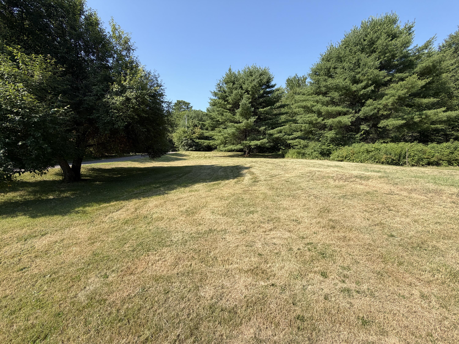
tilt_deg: -6.8
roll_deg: +4.7
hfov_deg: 102.1
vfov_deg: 85.7
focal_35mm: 14
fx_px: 186
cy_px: 172
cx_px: 230
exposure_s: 1/770
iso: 32
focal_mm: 2.22
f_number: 2.2
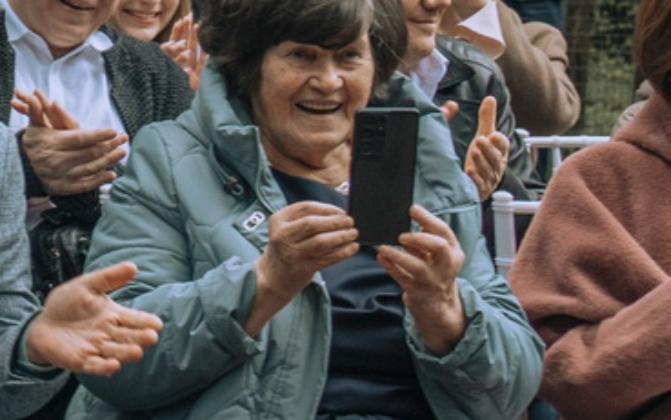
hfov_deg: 9.3
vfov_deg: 6.5
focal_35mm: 201
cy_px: 212
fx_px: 3677
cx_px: -954
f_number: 3.5
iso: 400
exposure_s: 1/250
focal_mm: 28
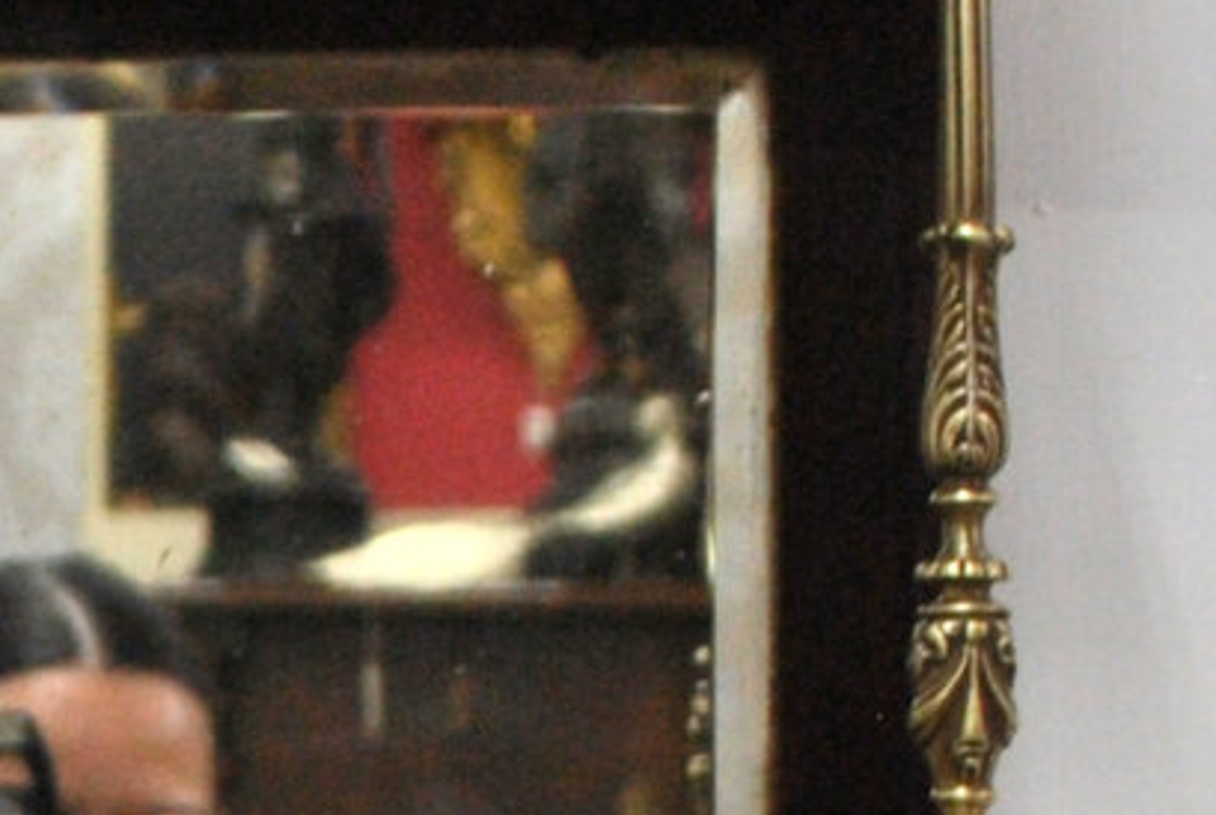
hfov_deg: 11.7
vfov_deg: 8.0
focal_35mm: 169
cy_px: 1166
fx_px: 5717
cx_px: -482
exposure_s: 1/50
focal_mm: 18
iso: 400
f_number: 3.5
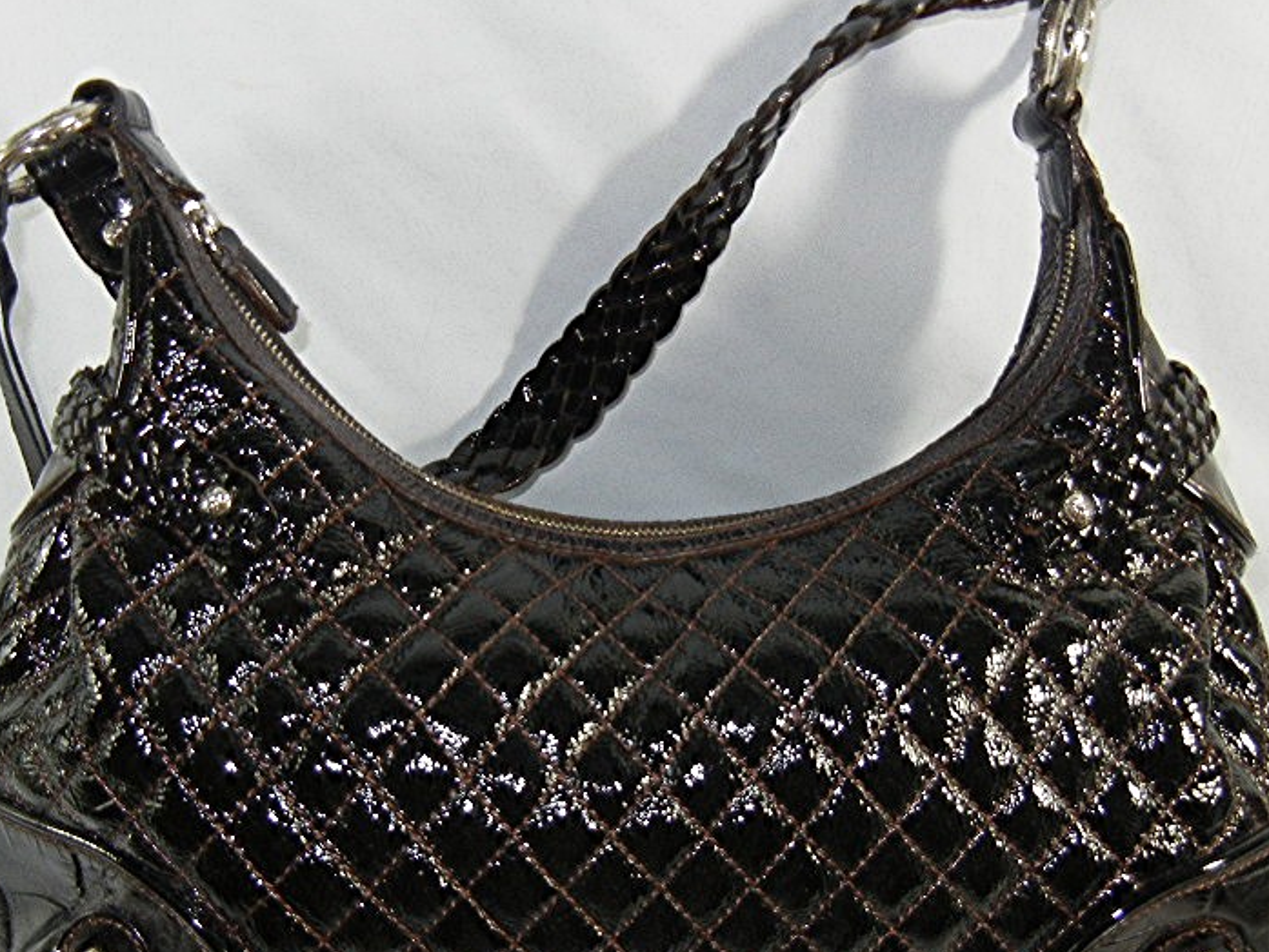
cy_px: 541
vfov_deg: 32.8
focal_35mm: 44
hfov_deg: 42.9
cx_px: 587
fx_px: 1614
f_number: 3.5
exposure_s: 1/30
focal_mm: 5.4
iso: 200
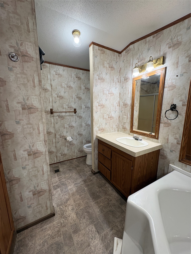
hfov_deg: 85.7
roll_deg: -0.7
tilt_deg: -8.0
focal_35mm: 14
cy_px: 127
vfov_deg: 102.1
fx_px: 103
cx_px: 96
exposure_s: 1/120
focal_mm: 2.22
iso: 200
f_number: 2.2
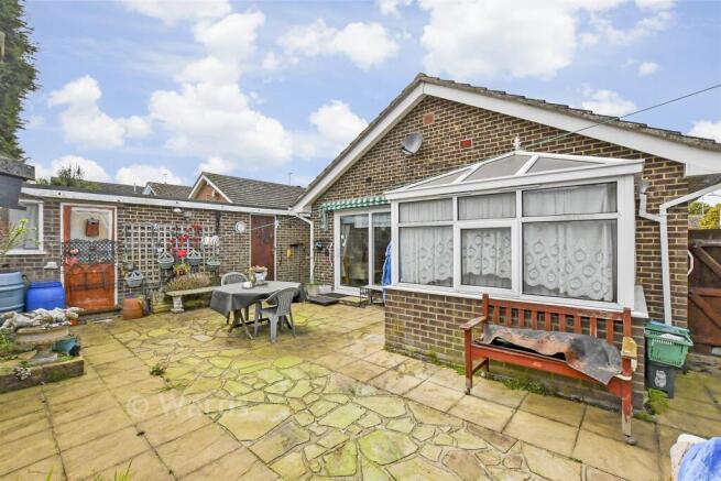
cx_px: 360
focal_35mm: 15
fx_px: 300
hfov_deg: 100.4
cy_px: 240
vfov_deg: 77.4
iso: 1600
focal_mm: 10
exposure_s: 1/3200
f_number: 8
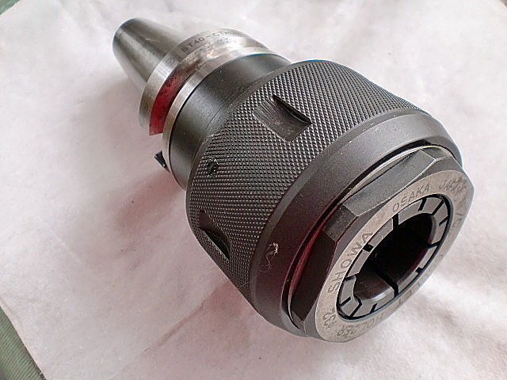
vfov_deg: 40.7
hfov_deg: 52.6
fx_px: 513
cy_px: 190
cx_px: 254
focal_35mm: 35
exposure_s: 1/60
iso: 125
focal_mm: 6.3
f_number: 3.1
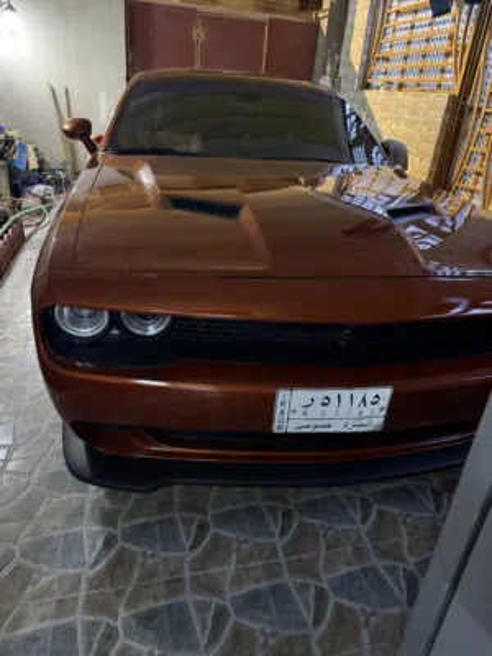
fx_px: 455
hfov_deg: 56.8
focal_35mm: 24
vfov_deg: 71.6
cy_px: 328
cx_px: 246
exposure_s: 1/30
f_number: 1.78
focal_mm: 6.76
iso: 1600
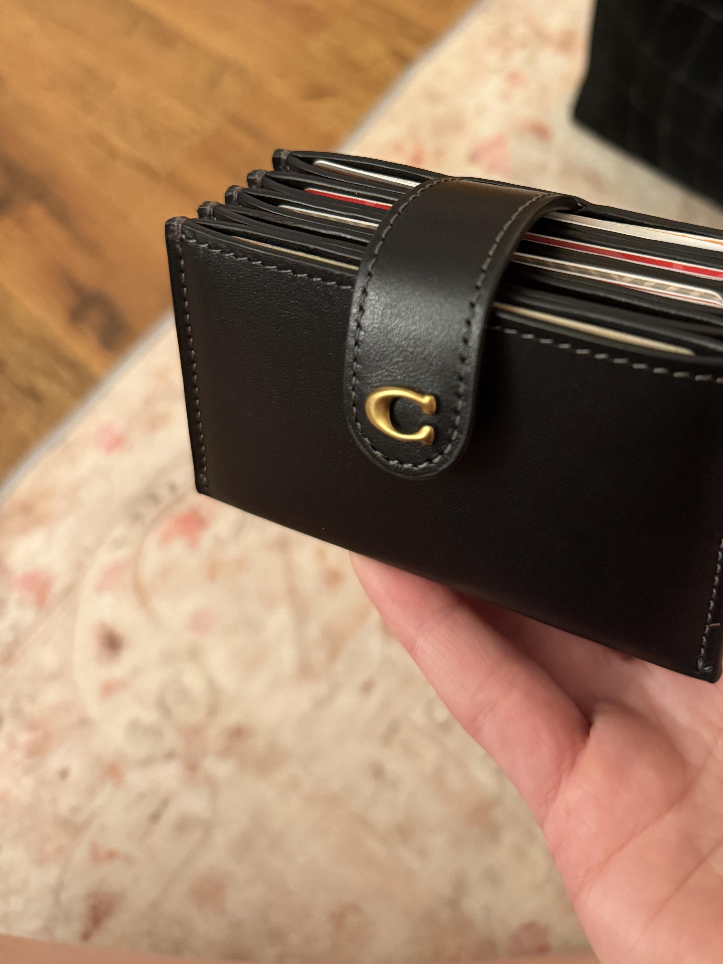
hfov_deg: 42.2
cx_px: 496
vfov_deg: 54.0
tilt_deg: -61.3
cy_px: 308
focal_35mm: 33
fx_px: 919
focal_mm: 6.76
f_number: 1.78
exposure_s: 1/30
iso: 800
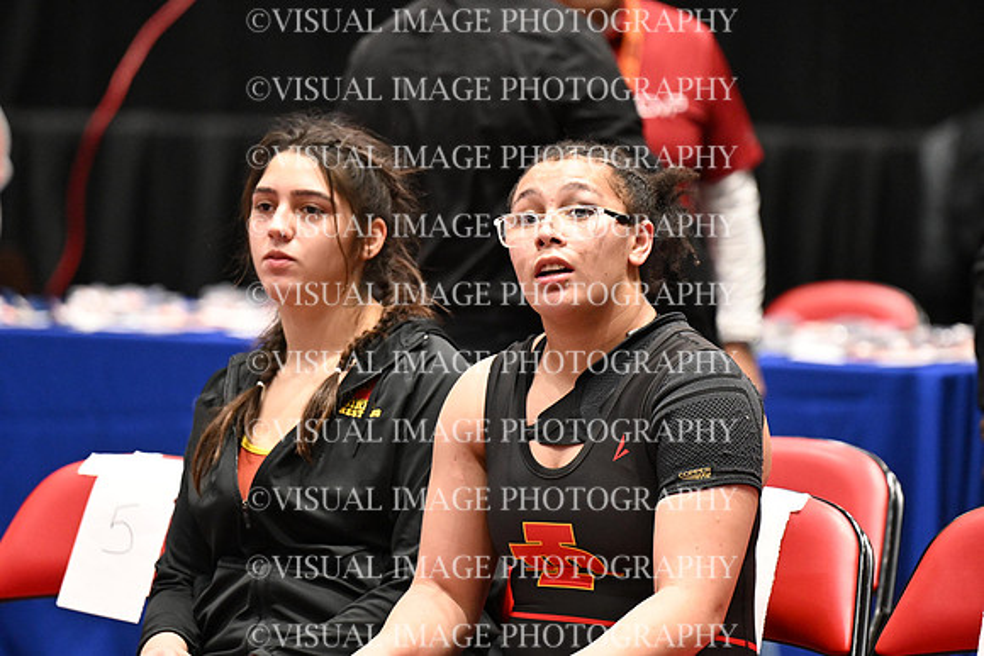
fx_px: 8202
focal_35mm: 300
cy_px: 328
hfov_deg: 6.9
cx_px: 492
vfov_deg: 4.6
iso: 3600
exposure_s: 1/384
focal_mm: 200
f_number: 2.8
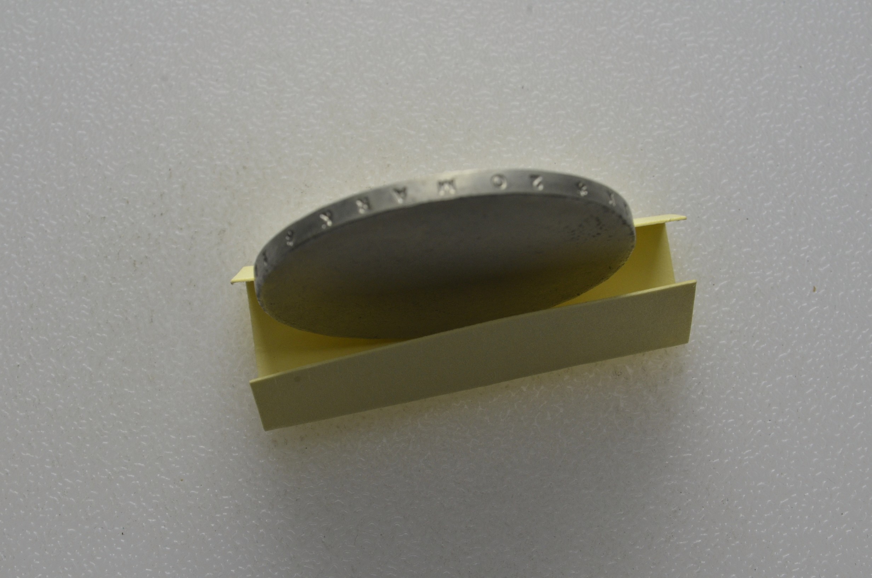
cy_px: 289
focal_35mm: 82
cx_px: 436
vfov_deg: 16.5
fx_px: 1994
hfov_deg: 24.7
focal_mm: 55
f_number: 14
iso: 400
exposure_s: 1/250
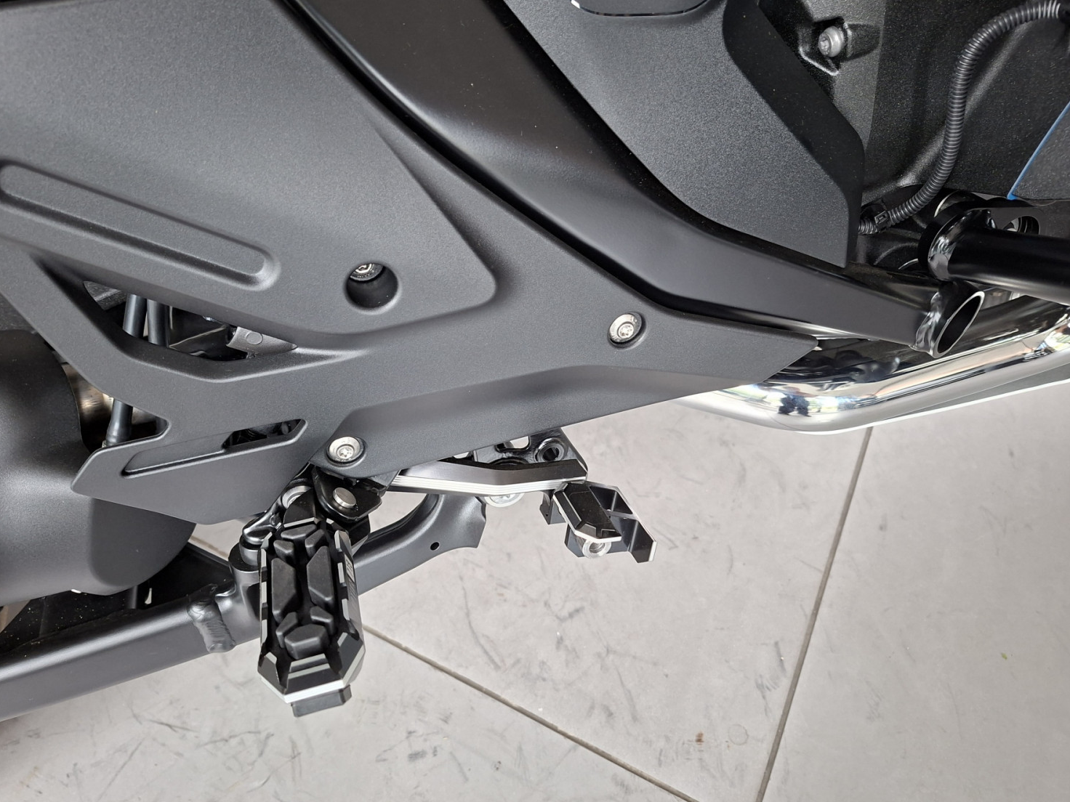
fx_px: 773
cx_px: 502
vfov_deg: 54.8
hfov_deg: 69.3
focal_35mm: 25
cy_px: 372
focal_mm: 5.54
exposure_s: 1/60
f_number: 1.8
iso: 320
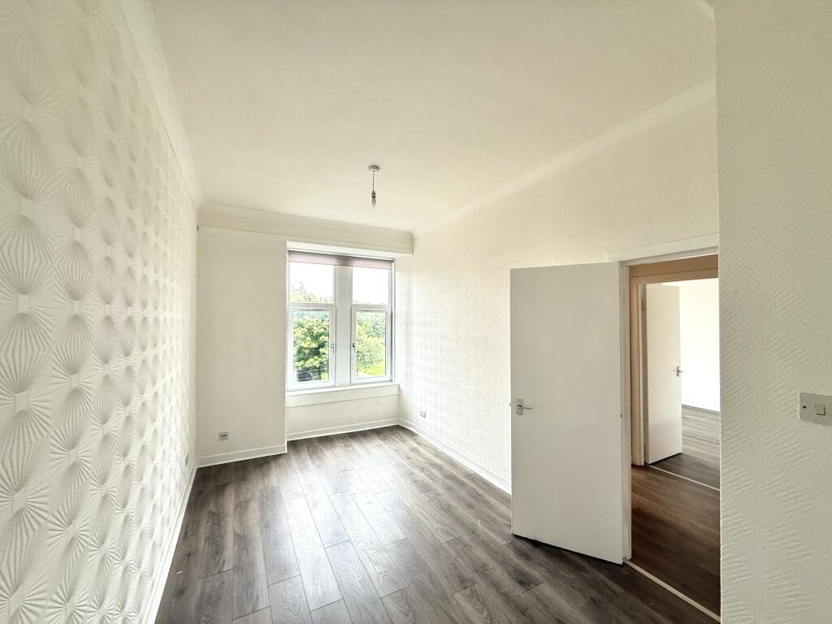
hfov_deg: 102.1
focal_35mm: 14
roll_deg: +0.3
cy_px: 312
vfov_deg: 85.7
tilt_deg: +2.0
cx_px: 416
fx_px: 336
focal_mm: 2.22
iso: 320
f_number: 2.2
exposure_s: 1/77
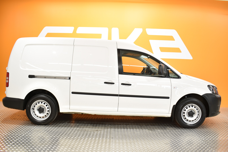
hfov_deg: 61.9
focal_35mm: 30
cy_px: 76
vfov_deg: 43.7
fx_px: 190
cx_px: 114
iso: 100
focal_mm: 20
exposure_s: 1/10
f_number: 4
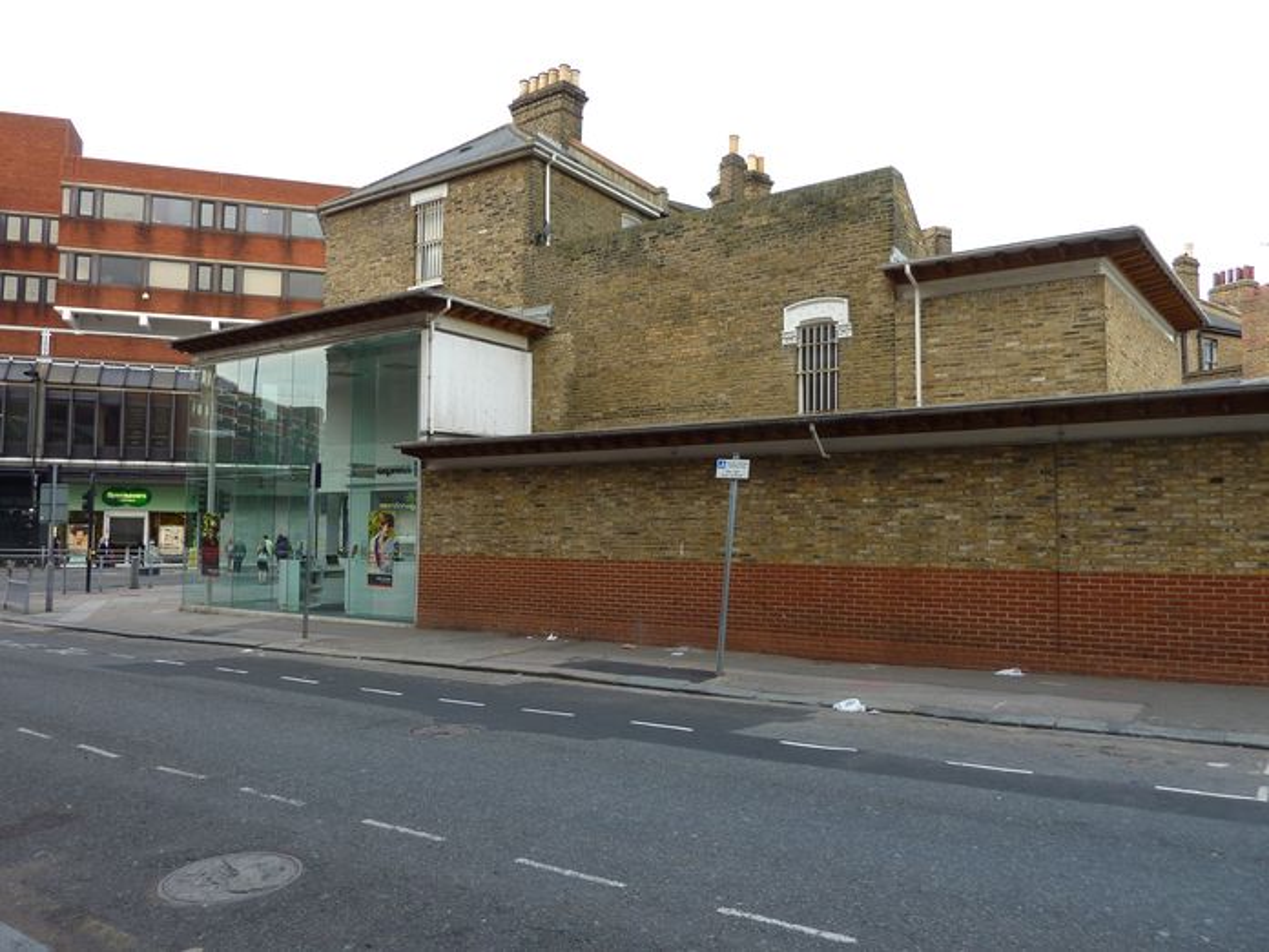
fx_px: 916
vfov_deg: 54.9
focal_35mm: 25
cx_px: 634
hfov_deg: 69.4
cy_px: 476
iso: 80
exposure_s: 1/50
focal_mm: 4.1
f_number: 3.3
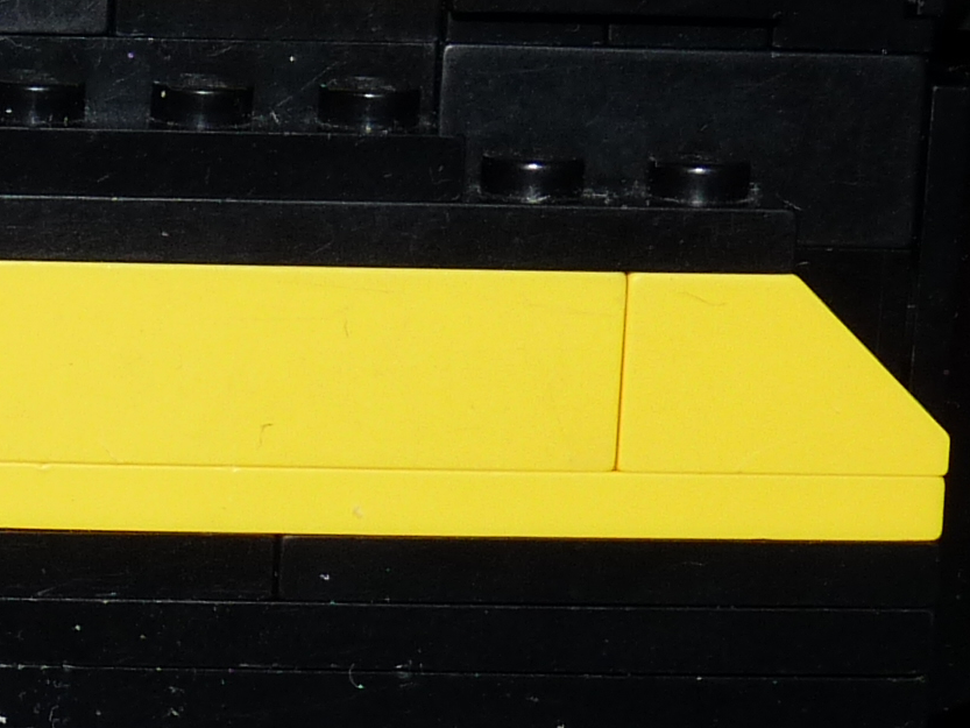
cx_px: -528
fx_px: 5157
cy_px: 346
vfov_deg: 8.1
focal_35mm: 184
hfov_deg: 10.4
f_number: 4
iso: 100
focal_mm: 7.4
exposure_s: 1/125
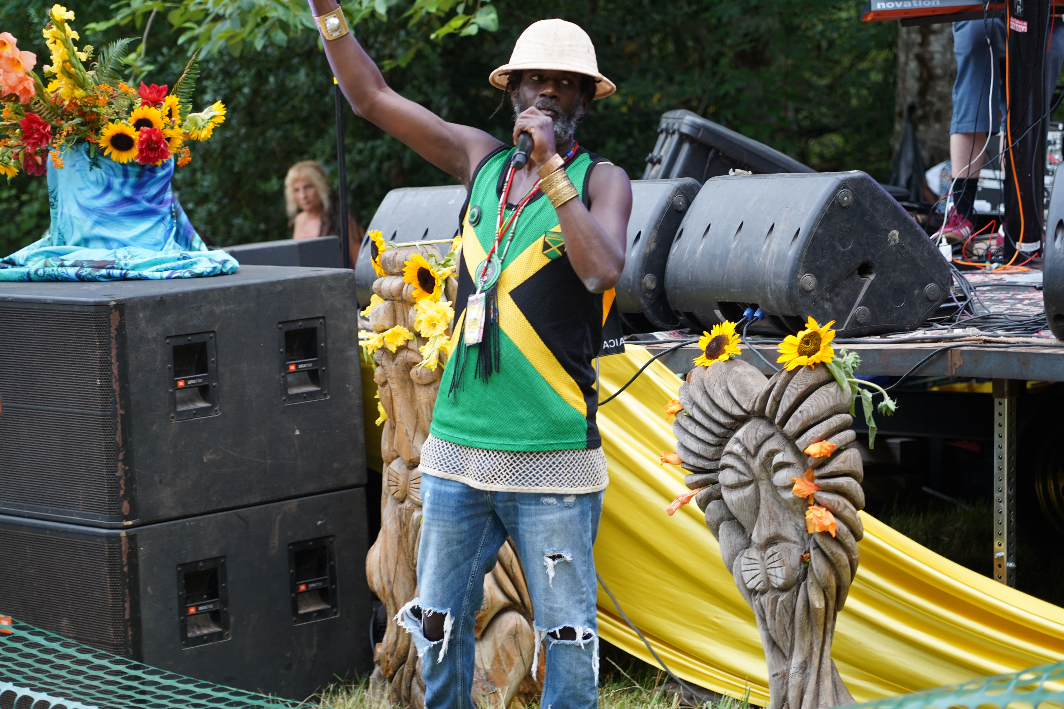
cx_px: 532
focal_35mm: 105
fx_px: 3103
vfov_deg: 13.0
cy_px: 354
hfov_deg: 19.5
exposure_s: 1/160
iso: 500
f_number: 4
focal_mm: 105
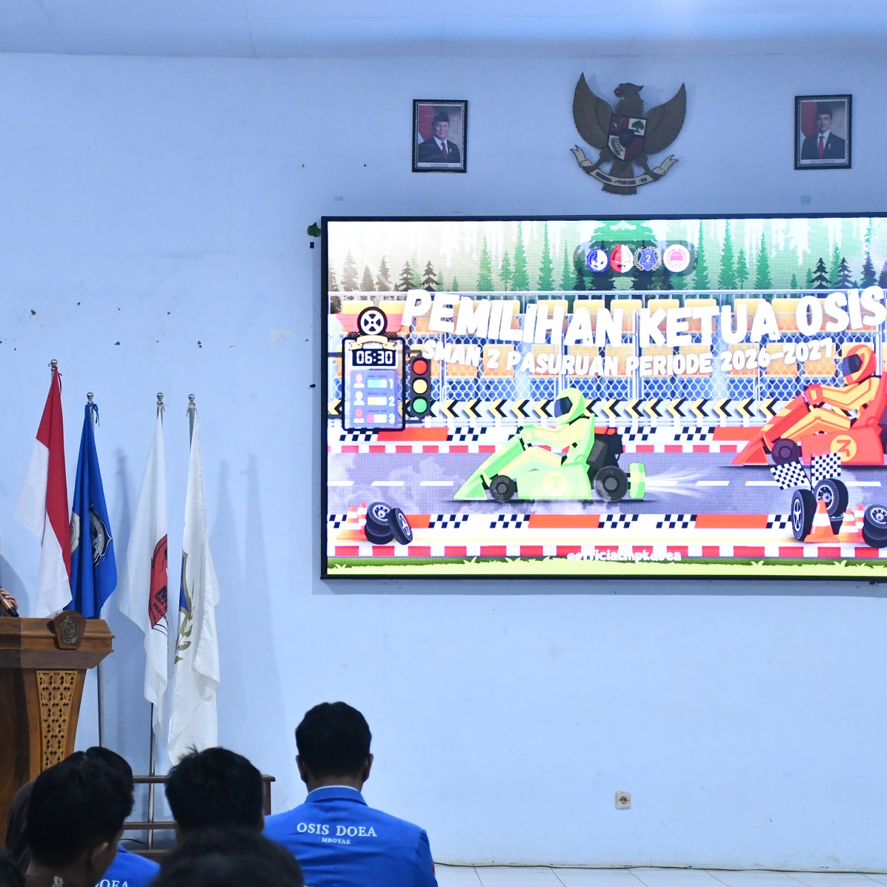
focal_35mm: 92
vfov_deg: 18.9
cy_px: 443
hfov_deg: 18.9
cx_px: 365
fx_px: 2667
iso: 3200
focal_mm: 48
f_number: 4.5
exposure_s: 1/80
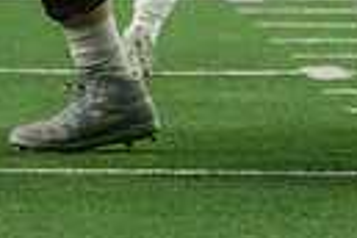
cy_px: -226
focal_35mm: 1204
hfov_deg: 1.7
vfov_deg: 1.1
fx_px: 11939
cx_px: 246
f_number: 5.6
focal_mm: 268
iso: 16000
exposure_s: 1/1250
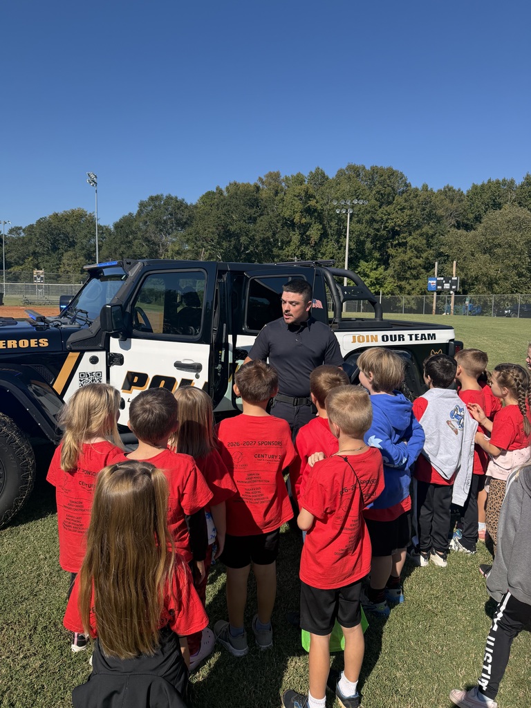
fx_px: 491
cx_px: 266
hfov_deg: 56.8
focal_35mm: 24
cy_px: 354
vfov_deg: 71.6
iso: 125
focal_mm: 6.76
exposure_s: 1/4673
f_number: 1.78
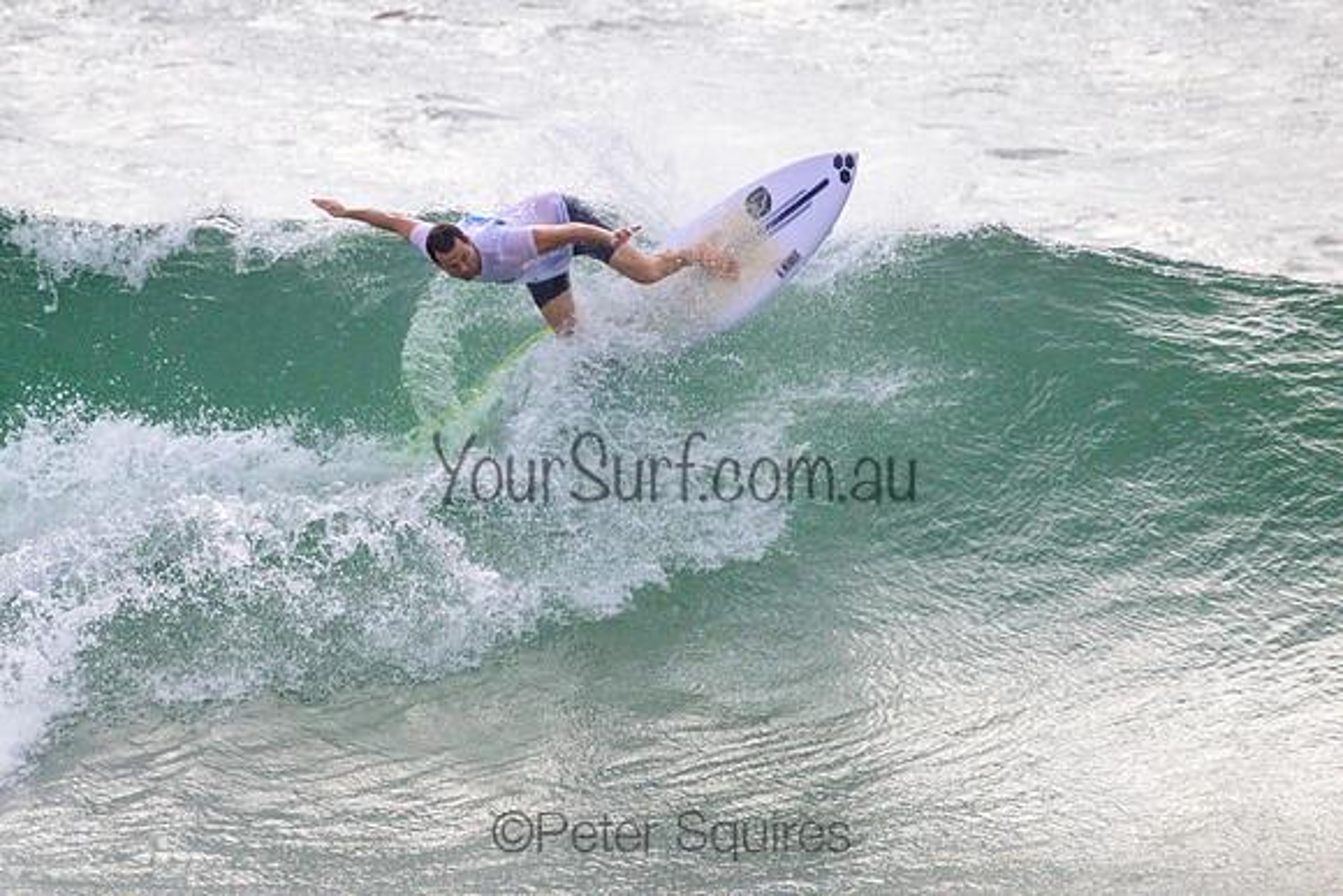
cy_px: 411
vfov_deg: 1.3
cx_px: 604
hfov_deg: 2.0
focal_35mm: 1042
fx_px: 38874
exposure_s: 1/2000
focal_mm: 800
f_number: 11
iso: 1400
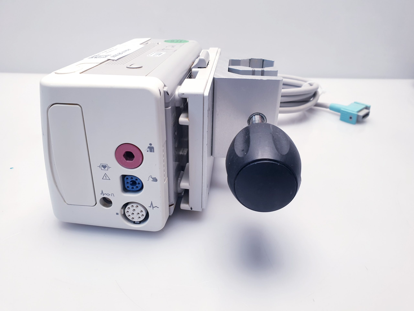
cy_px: 156
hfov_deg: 67.3
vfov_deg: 53.1
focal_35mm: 26
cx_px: 207
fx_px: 311
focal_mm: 4.3
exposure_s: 1/50
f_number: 2.4
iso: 80
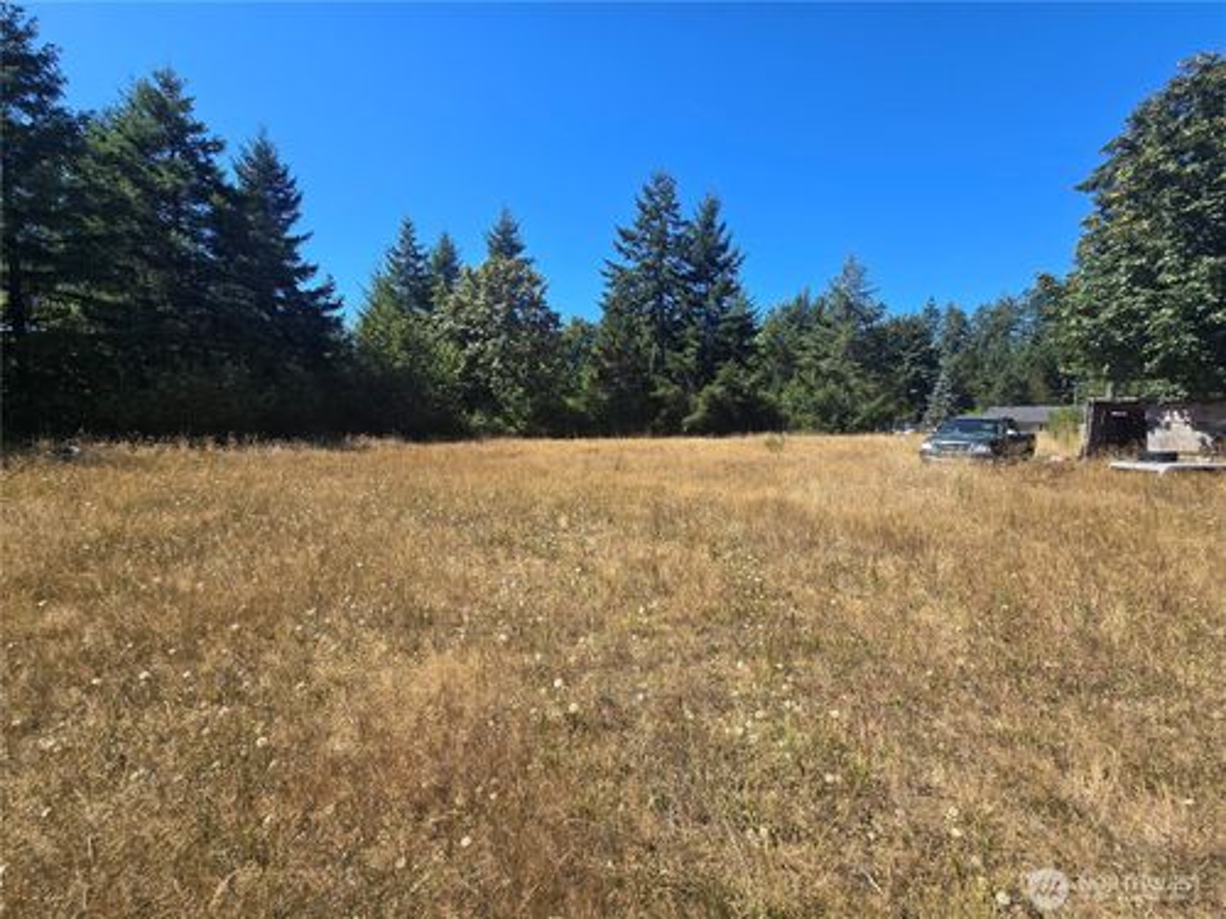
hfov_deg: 106.2
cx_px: 613
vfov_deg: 89.9
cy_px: 460
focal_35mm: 13
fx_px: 460
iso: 50
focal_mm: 2.2
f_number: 2.2
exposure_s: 1/1199
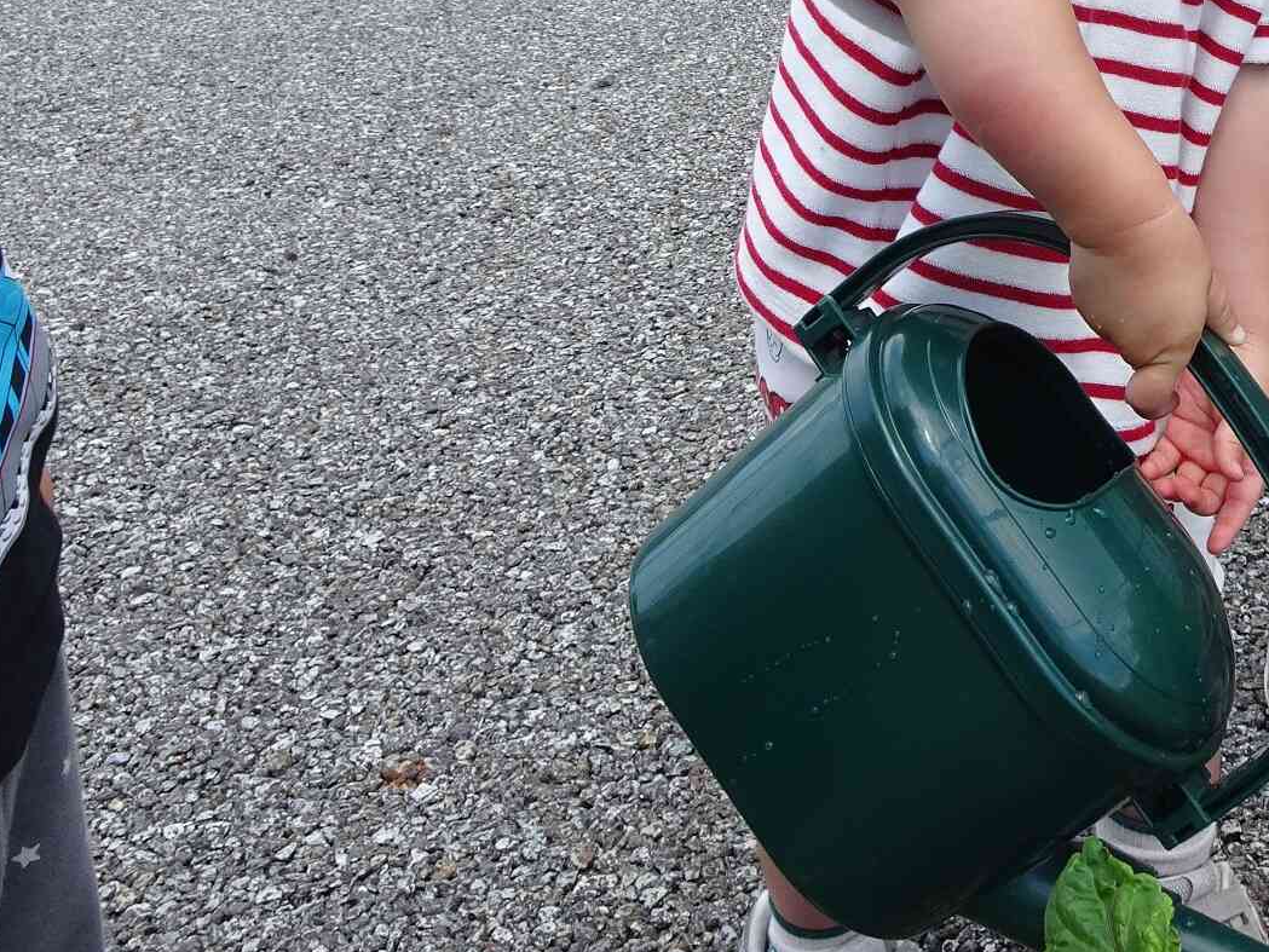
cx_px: 1085
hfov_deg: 33.0
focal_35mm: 56
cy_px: 22
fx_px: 2053
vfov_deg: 25.0
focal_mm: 4.1
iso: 80
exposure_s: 1/400
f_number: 3.5
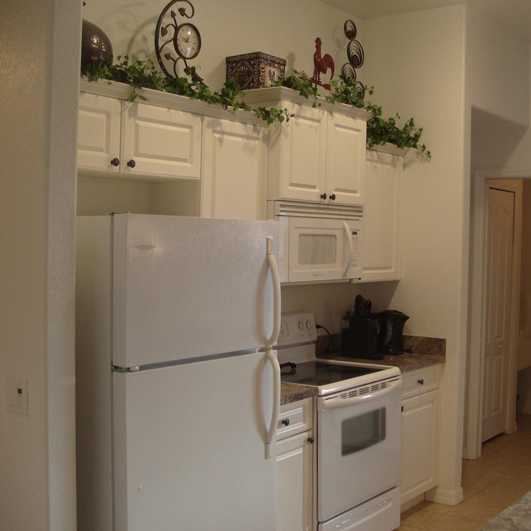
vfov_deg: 40.0
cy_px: 264
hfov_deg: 39.7
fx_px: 729
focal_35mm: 42
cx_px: 338
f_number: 2.8
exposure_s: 1/45
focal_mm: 7.8
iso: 100
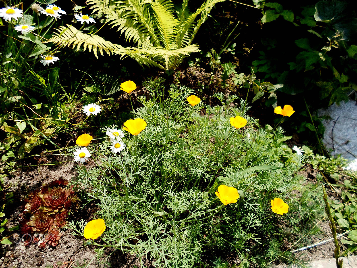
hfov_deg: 69.4
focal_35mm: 25
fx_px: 258
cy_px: 134
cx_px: 178
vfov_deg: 54.9
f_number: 2.5
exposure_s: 1/750
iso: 80
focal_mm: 4.5
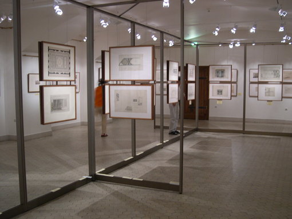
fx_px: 321
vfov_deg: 37.8
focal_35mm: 38
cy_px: 110
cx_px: 146
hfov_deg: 49.0
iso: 126
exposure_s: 1/4.6
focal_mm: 8
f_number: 2.8
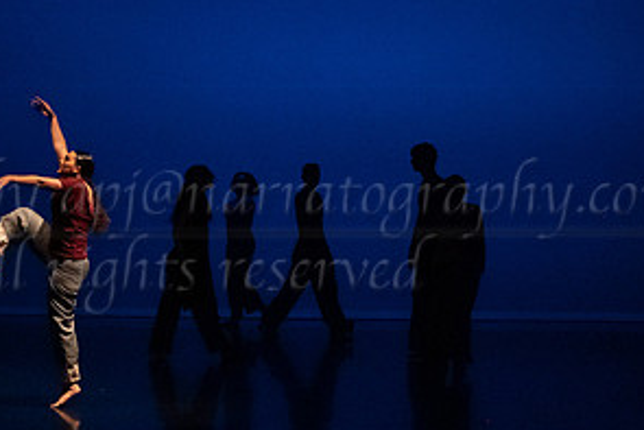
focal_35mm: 105
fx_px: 1879
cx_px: 229
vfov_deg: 13.1
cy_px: 245
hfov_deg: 19.4
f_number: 3.5
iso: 4000
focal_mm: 43
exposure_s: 1/320
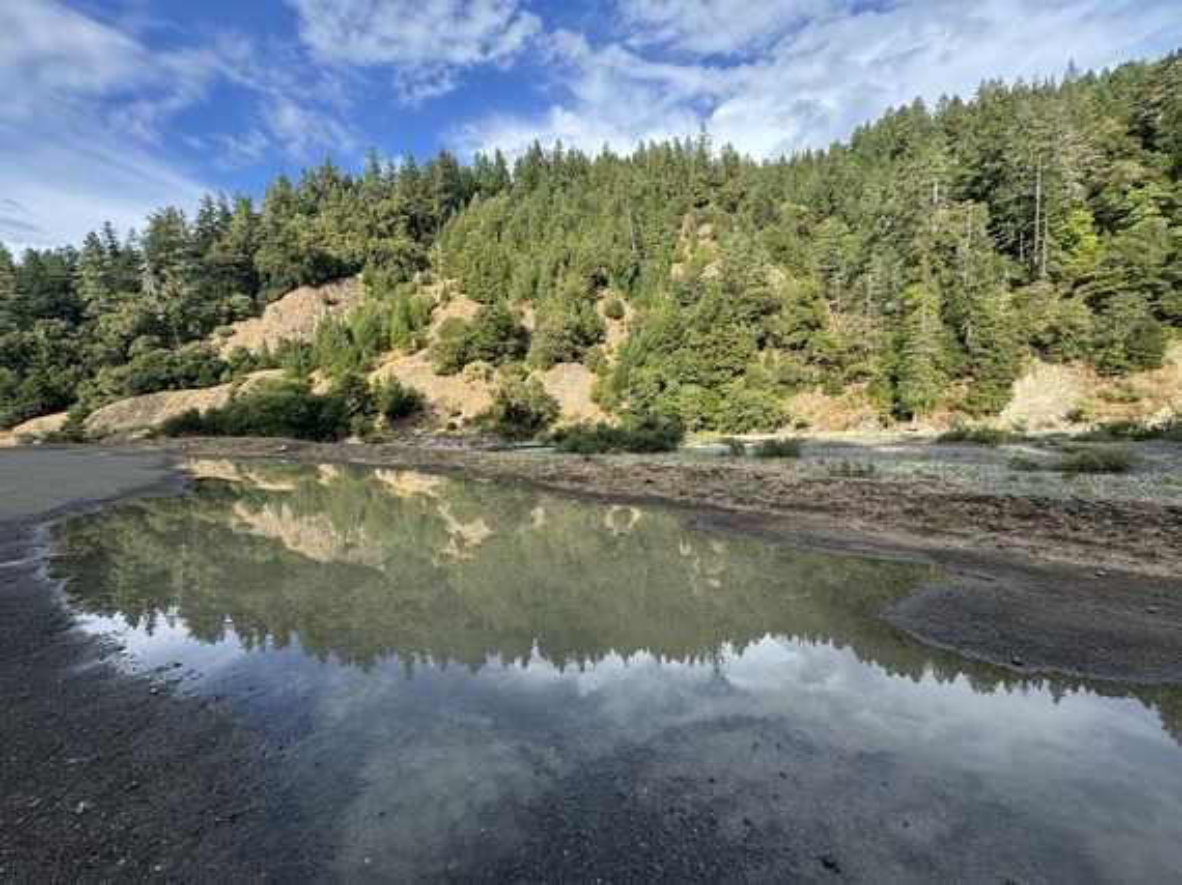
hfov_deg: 102.1
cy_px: 442
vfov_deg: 85.6
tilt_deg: -3.6
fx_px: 478
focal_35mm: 14
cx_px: 591
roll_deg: +2.8
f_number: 2.2
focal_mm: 2.22
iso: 40
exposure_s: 1/578
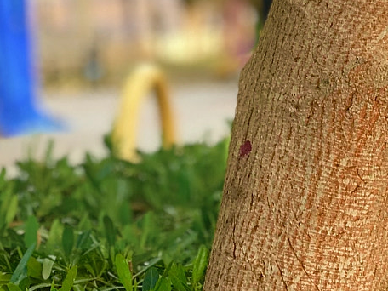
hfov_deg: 9.5
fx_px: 2242
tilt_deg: -5.1
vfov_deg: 7.4
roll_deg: +2.2
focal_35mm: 200
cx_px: 625
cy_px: 168
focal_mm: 6.6
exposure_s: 1/100
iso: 25
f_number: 2.8
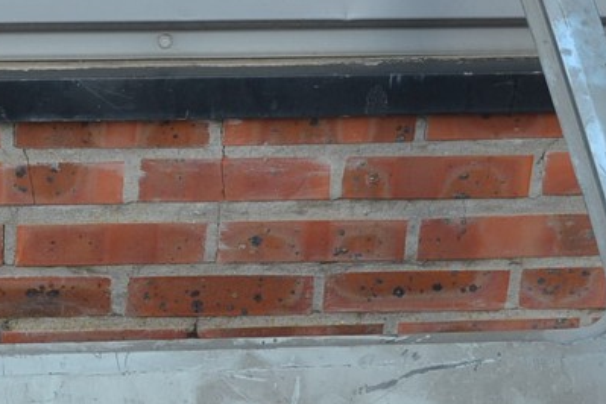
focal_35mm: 142
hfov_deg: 14.2
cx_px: 8
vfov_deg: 9.7
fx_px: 2390
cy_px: 204
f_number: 5.6
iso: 280
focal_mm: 28
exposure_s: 1/125
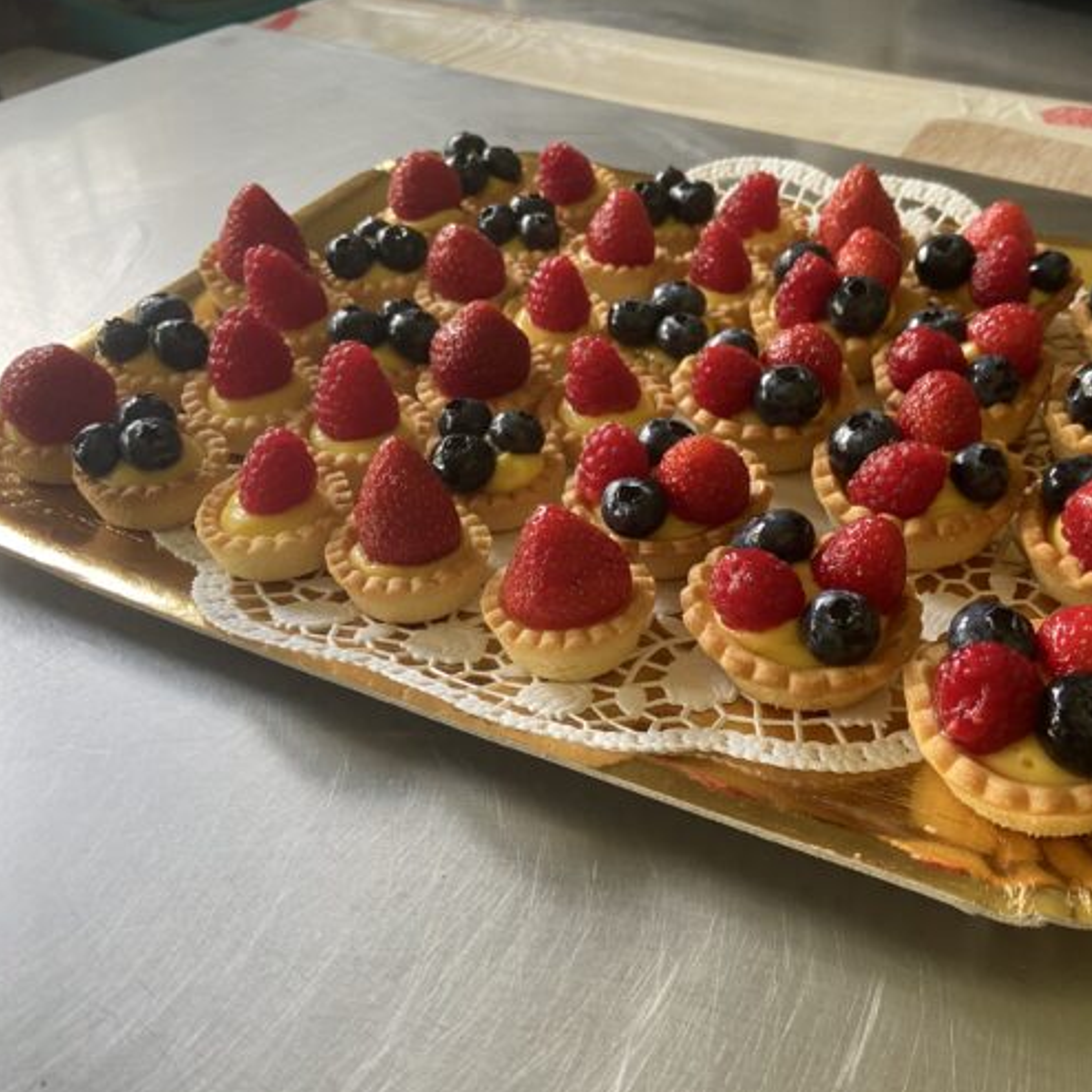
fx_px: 1106
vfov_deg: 52.5
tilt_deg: -40.6
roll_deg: +2.1
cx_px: 684
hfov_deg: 52.0
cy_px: 546
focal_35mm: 31
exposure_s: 1/60
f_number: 1.8
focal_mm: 4.25
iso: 160
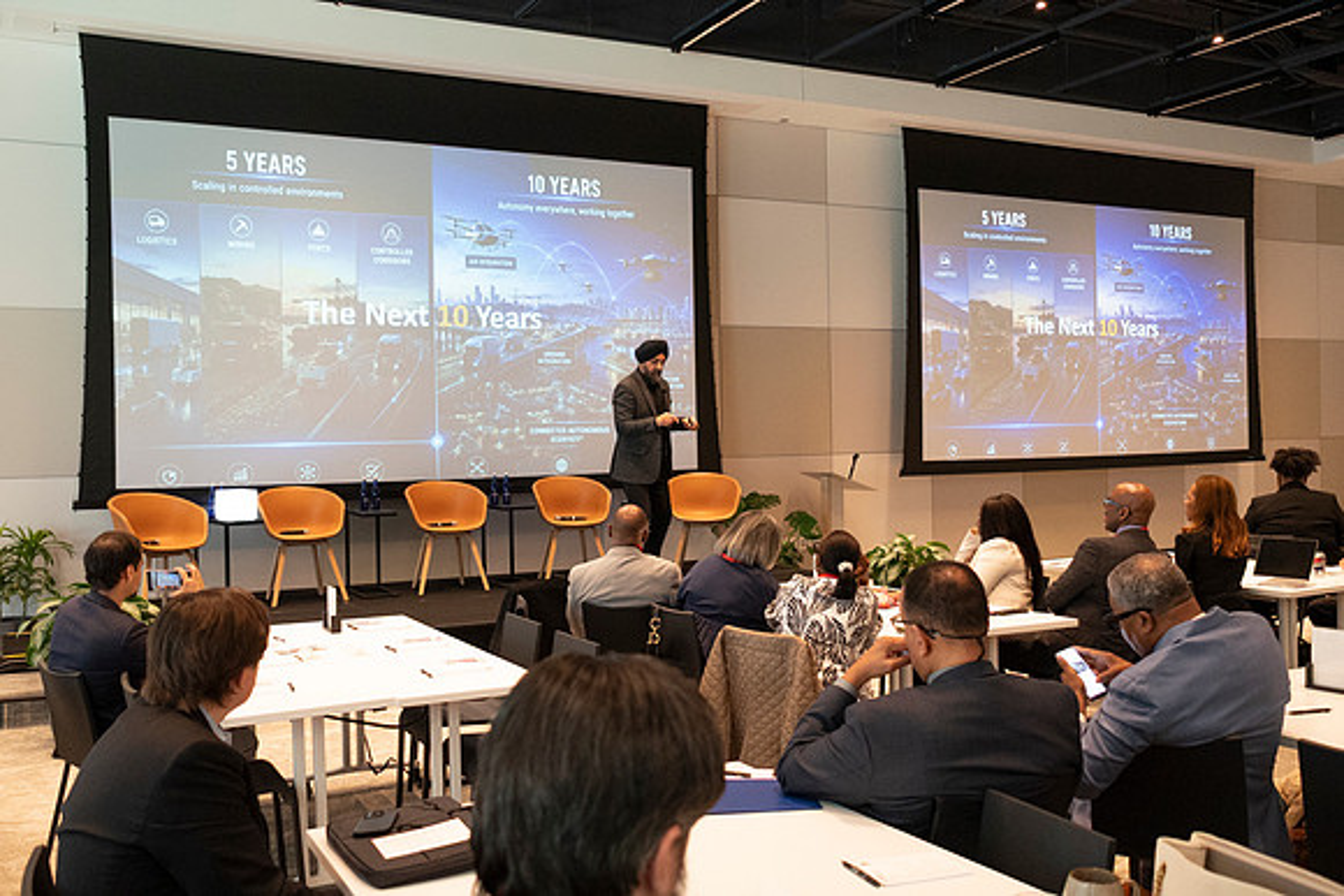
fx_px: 1232
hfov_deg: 57.2
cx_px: 672
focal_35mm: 33
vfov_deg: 40.0
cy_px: 448
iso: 2000
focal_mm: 22
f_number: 3.8
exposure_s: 1/125
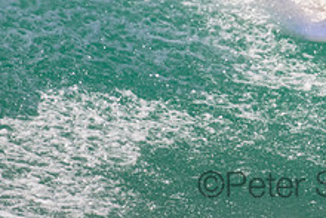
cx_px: 338
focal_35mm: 2403
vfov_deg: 0.6
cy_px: -50
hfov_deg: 0.9
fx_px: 21774
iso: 1600
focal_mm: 800
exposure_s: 1/1600
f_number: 11
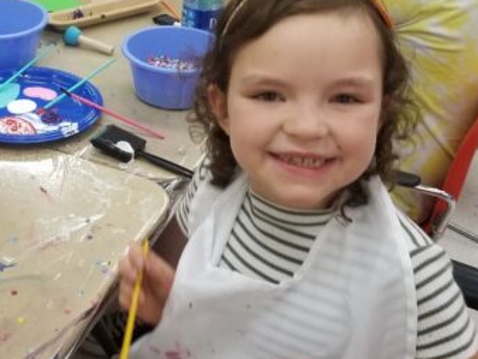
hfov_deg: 32.2
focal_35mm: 59
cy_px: 148
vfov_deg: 24.8
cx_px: 130
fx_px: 815
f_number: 1.7
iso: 160
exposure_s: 1/60
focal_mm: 4.25
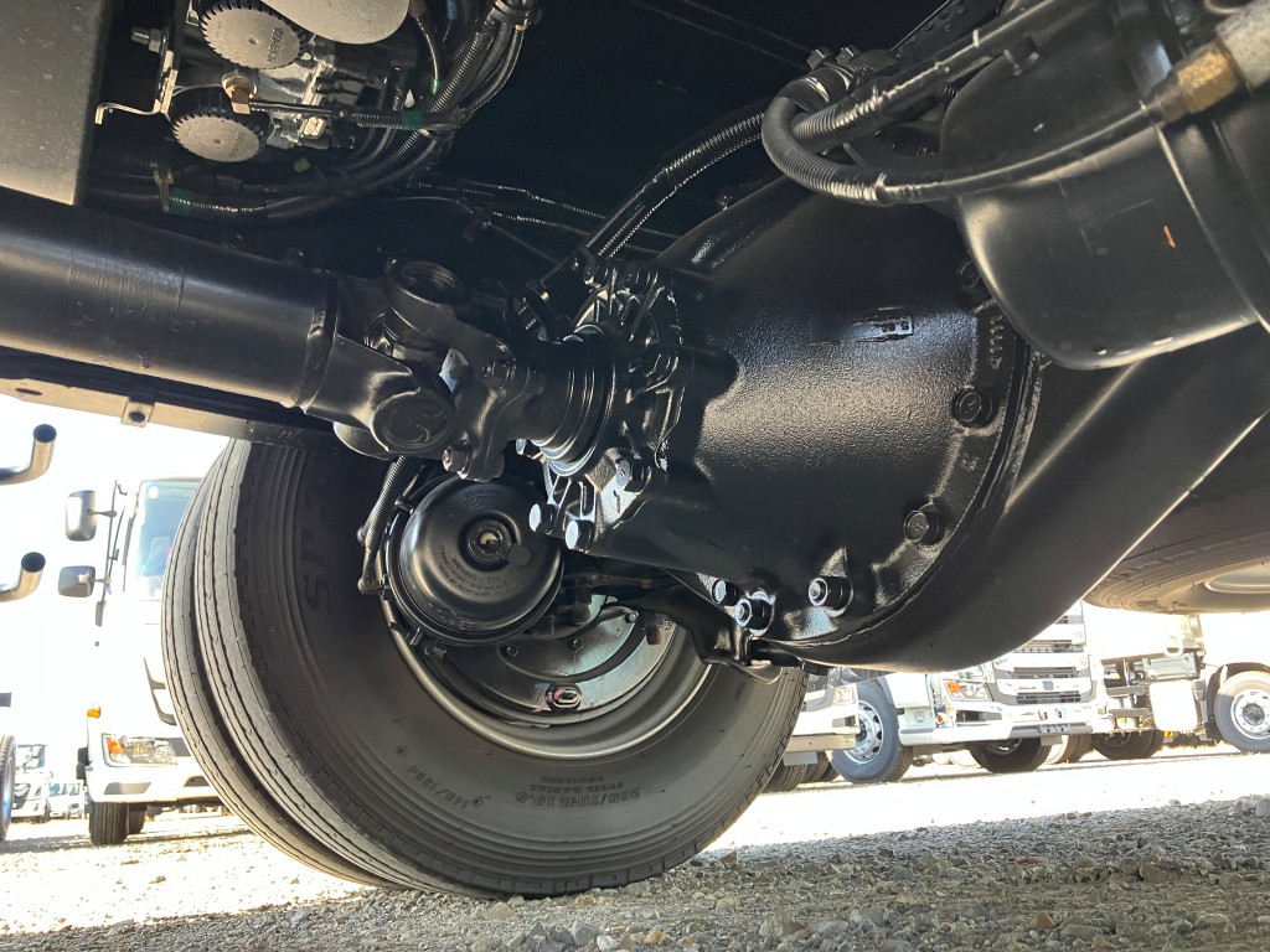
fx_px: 1027
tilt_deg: +16.2
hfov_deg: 63.4
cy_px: 476
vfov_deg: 49.7
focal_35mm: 28
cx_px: 635
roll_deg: +4.7
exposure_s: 1/89
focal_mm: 3.99
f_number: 1.8
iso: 80
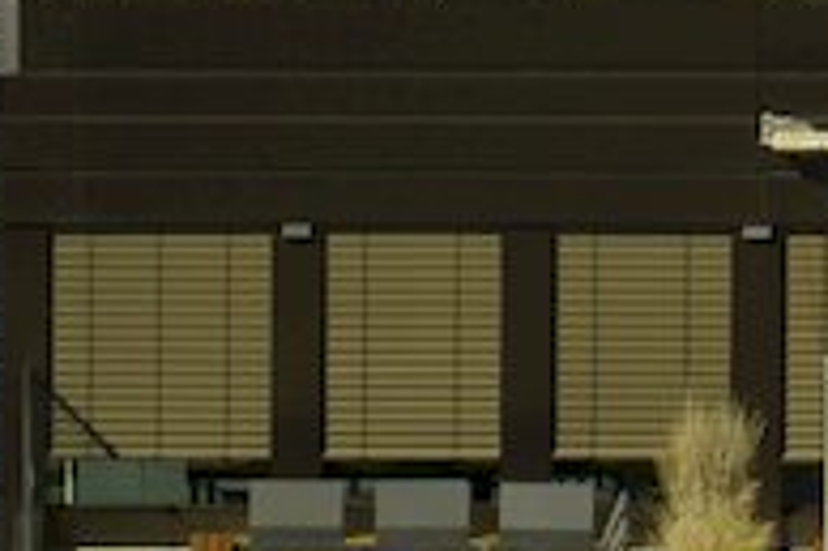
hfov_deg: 0.7
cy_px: -617
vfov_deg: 0.5
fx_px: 63701
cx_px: 1643
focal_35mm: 2772
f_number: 6.3
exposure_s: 1/500
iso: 250
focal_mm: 350
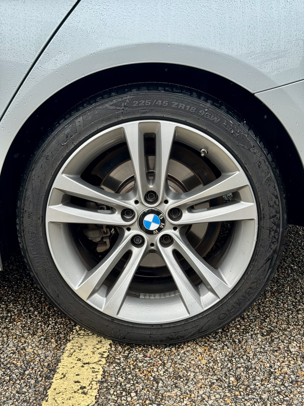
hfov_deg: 30.3
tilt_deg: -19.6
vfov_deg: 39.7
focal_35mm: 48
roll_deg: -1.9
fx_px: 562
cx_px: 152
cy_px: 203
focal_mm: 6.76
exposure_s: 1/822
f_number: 1.78
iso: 64
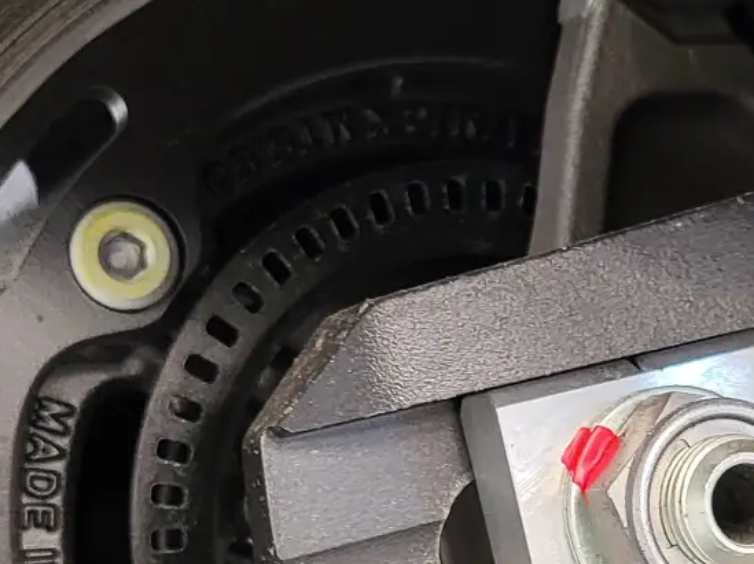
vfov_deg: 15.9
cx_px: 540
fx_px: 1981
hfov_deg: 21.4
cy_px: 548
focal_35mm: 91
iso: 200
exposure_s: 1/100
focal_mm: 5.4
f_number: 1.8
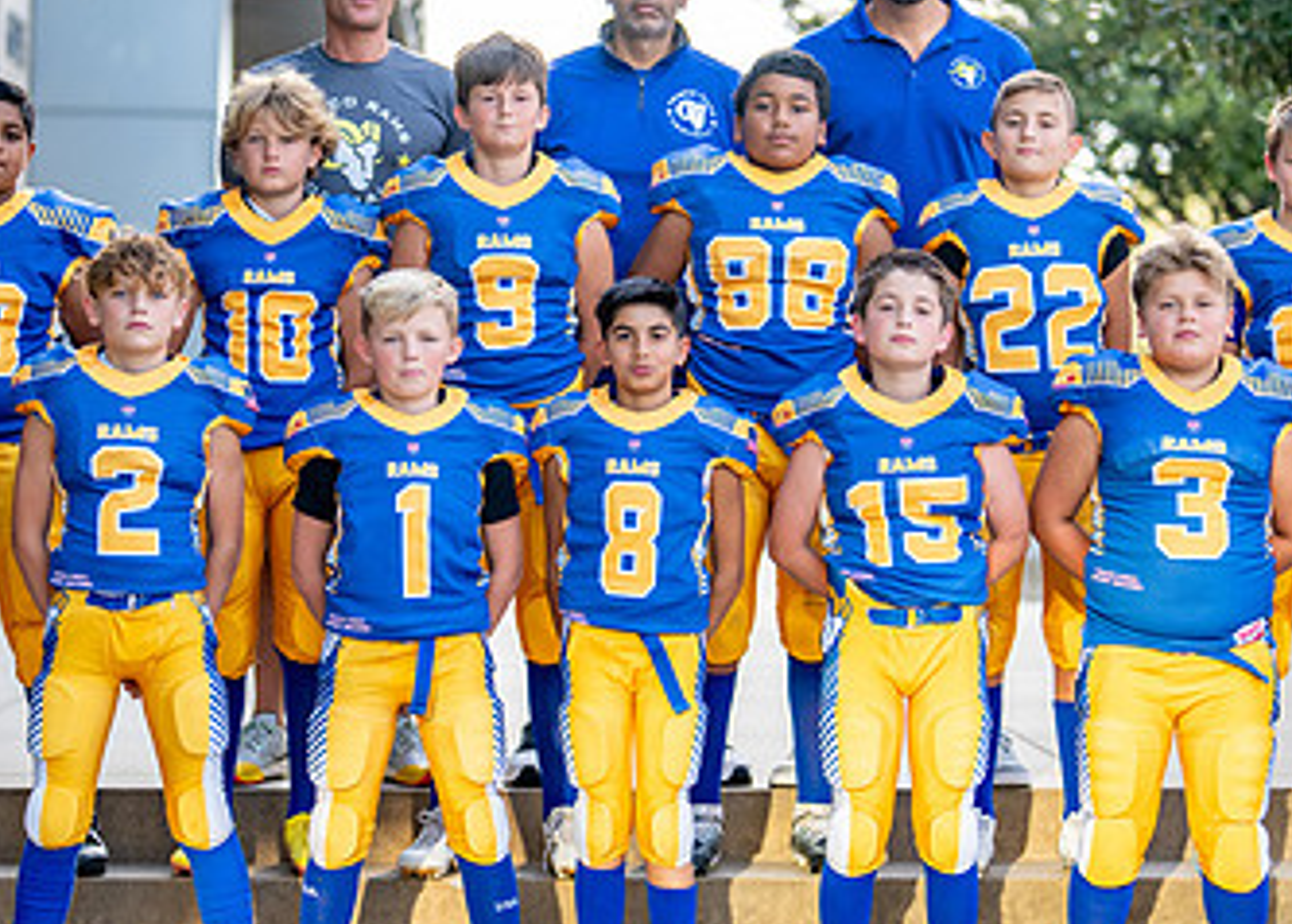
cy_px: 446
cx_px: 694
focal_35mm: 111
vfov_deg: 12.9
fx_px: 4074
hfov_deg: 18.0
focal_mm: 50
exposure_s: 1/1600
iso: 200
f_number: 1.2
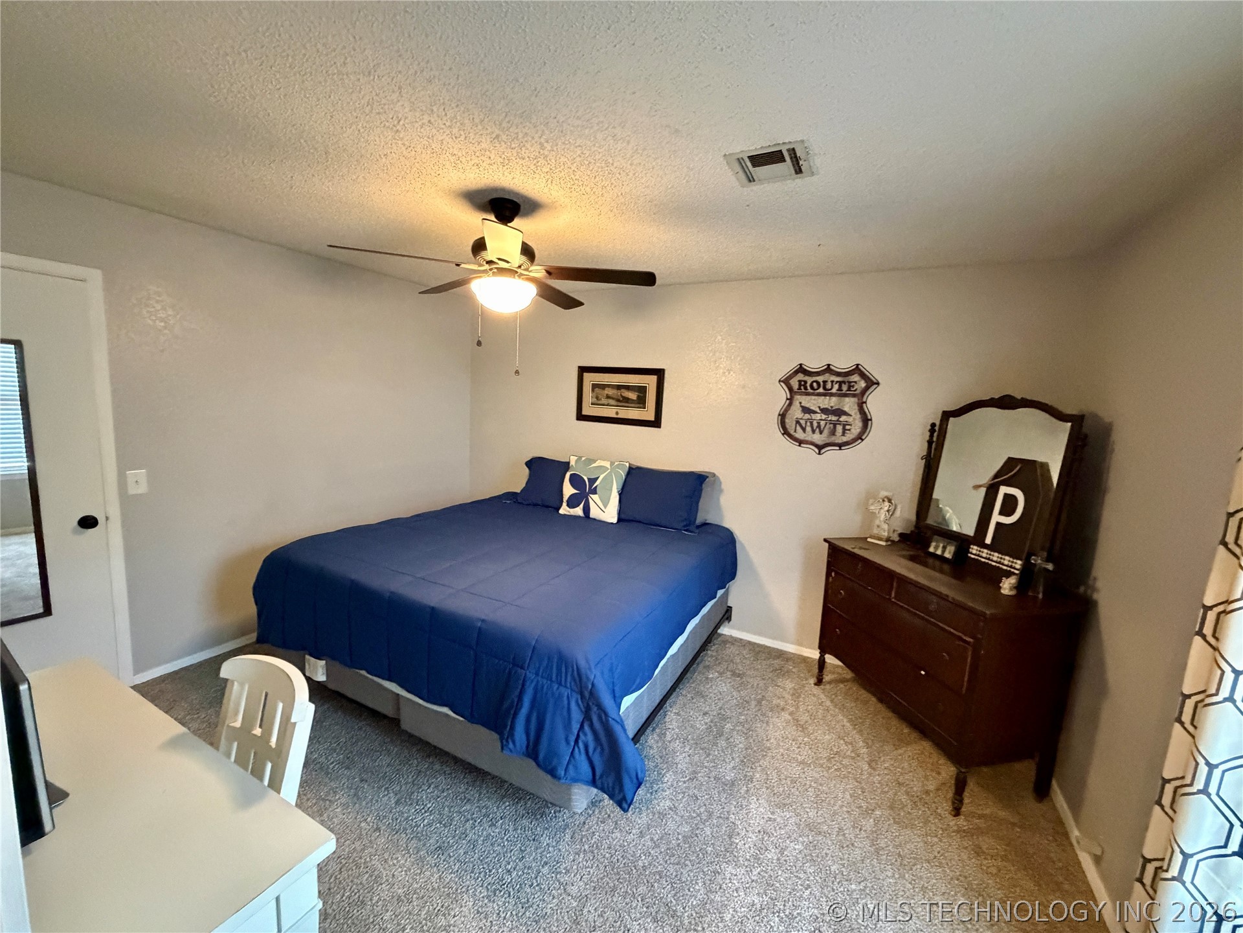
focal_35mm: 14
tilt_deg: -7.5
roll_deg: -3.0
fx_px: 503
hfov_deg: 102.1
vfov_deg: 85.7
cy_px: 466
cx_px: 622
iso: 1250
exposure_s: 1/60
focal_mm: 2.22
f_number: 2.2
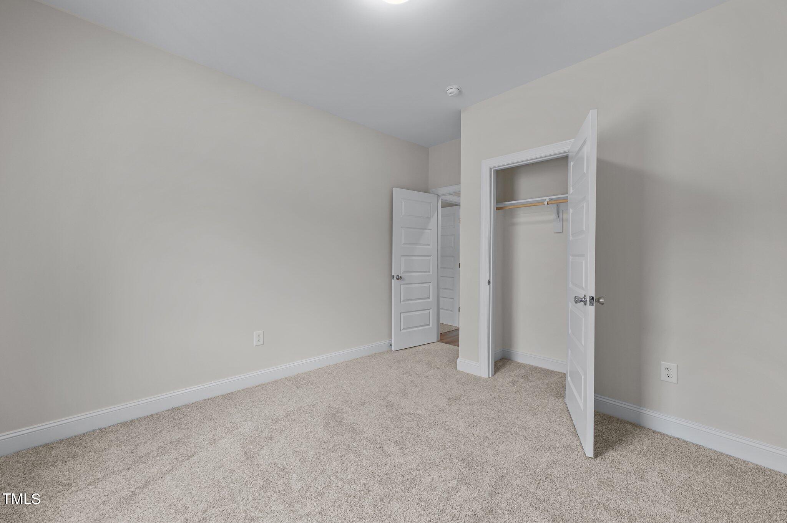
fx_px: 306
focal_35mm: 14
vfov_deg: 81.1
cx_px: 394
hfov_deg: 104.3
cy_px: 262
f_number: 8
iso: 250
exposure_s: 1/3
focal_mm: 14
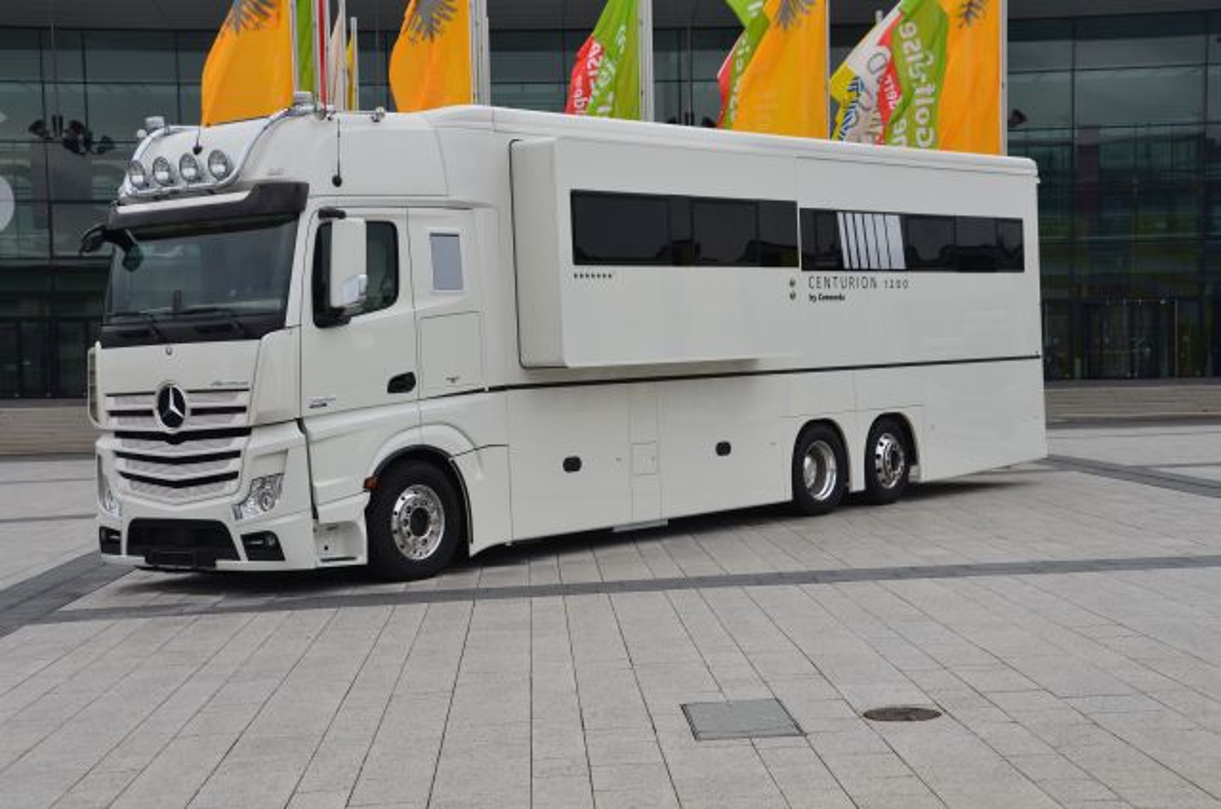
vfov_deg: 25.6
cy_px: 404
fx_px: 1777
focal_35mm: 52
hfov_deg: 37.9
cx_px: 610
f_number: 10
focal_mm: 35
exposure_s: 1/60
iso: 320
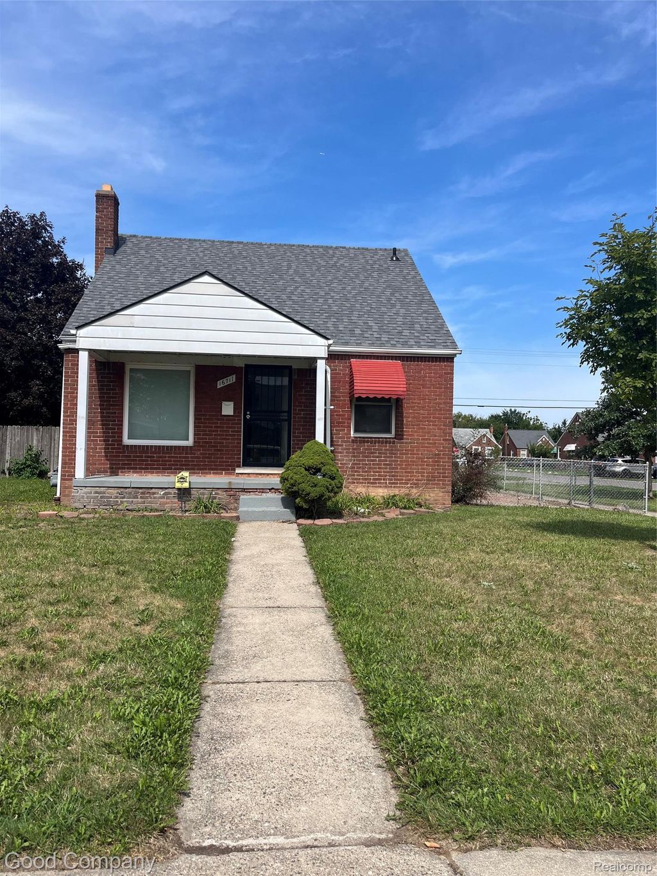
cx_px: 328
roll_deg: -0.5
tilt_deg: +1.1
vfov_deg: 67.3
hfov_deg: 53.1
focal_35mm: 26
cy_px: 438
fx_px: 658
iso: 50
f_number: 1.6
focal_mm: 5.1
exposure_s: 1/3413
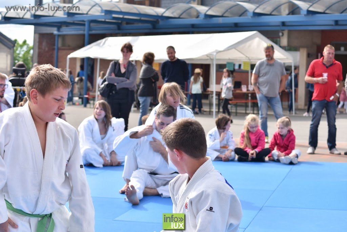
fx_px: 723
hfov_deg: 27.0
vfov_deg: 18.2
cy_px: 116
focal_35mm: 75
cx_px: 174
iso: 100
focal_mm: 50
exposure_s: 1/500
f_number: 5
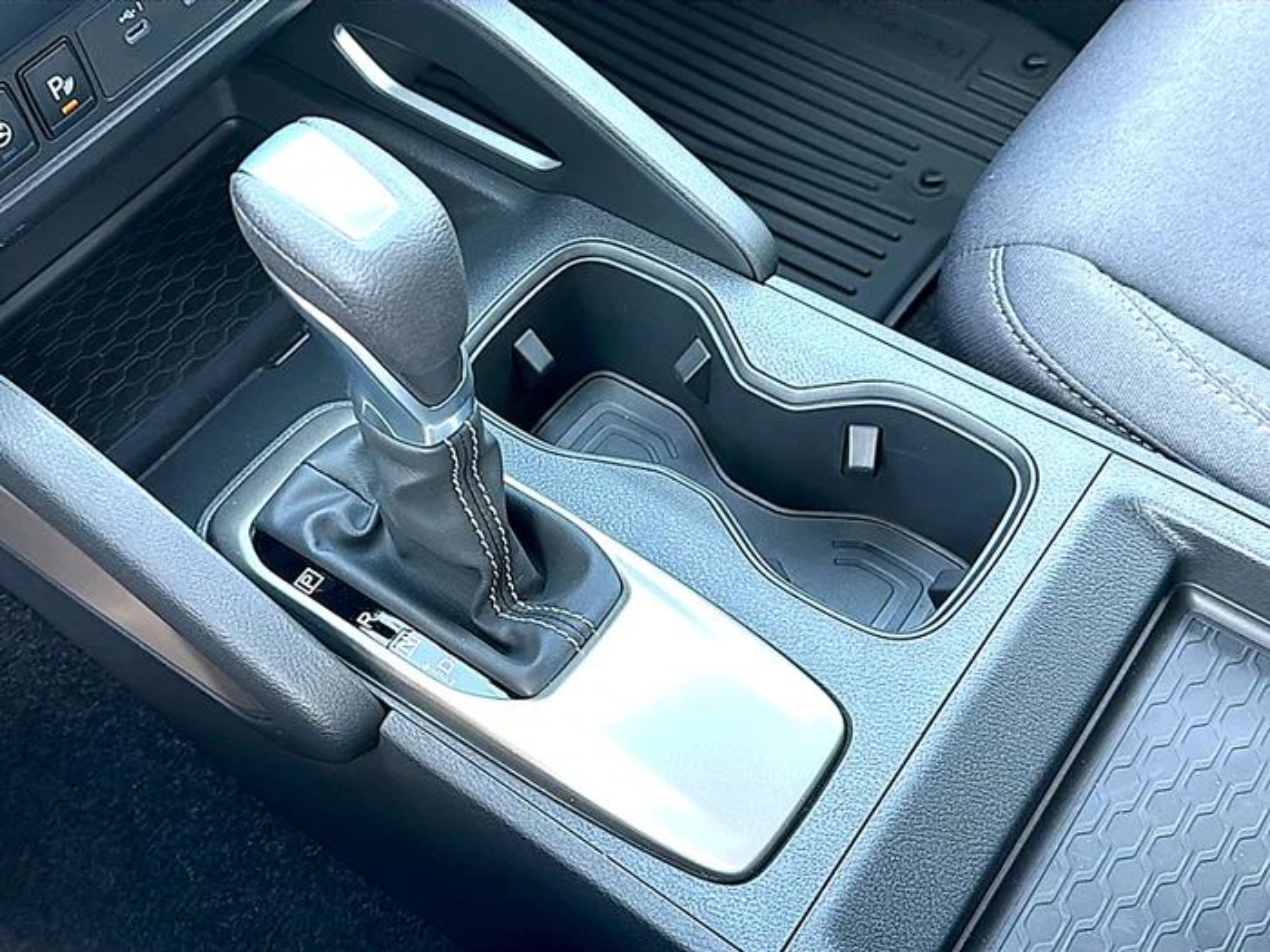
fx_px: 1174
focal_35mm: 32
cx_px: 635
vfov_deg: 44.2
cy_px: 476
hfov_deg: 56.8
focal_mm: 6.86
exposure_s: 1/44
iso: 100
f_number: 1.78
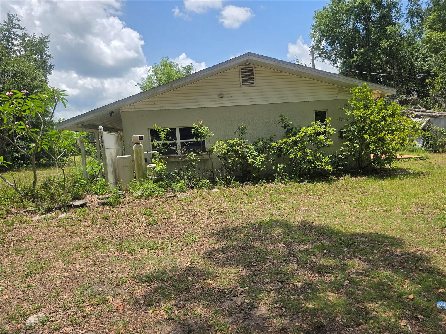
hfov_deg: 73.9
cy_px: 167
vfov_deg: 58.9
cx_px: 223
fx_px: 296
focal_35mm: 23
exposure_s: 1/655
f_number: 1.7
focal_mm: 6.3
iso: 12
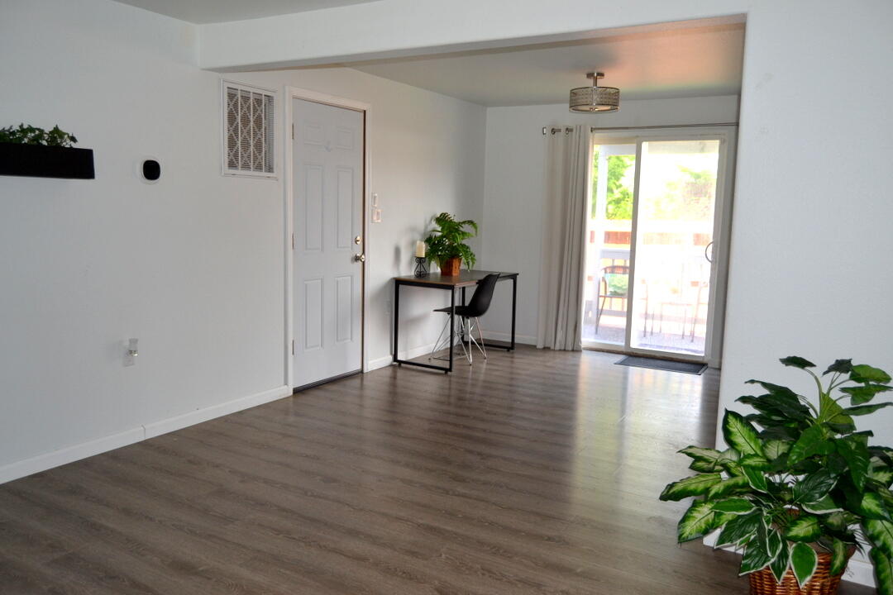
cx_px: 446
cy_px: 298
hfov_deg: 67.4
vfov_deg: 47.9
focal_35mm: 27
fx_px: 670
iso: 400
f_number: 4
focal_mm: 18
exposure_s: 1/100
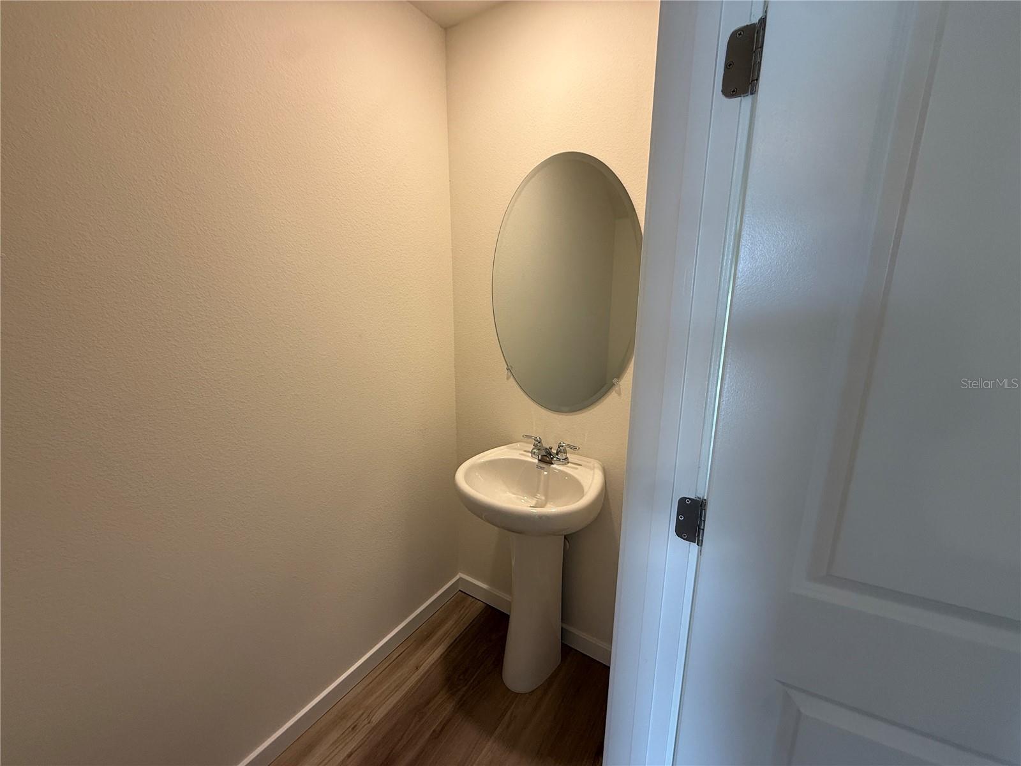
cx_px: 510
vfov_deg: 85.7
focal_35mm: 14
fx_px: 413
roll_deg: +0.2
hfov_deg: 102.1
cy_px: 383
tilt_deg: -12.7
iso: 160
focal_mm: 2.22
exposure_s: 1/120
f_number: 2.2
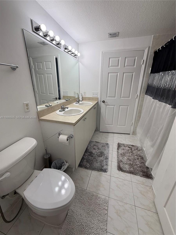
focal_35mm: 14
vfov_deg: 102.1
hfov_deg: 85.7
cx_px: 88
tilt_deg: -19.7
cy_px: 118
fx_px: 95
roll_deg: -1.8
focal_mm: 2.22
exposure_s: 1/125
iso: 50
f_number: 2.2
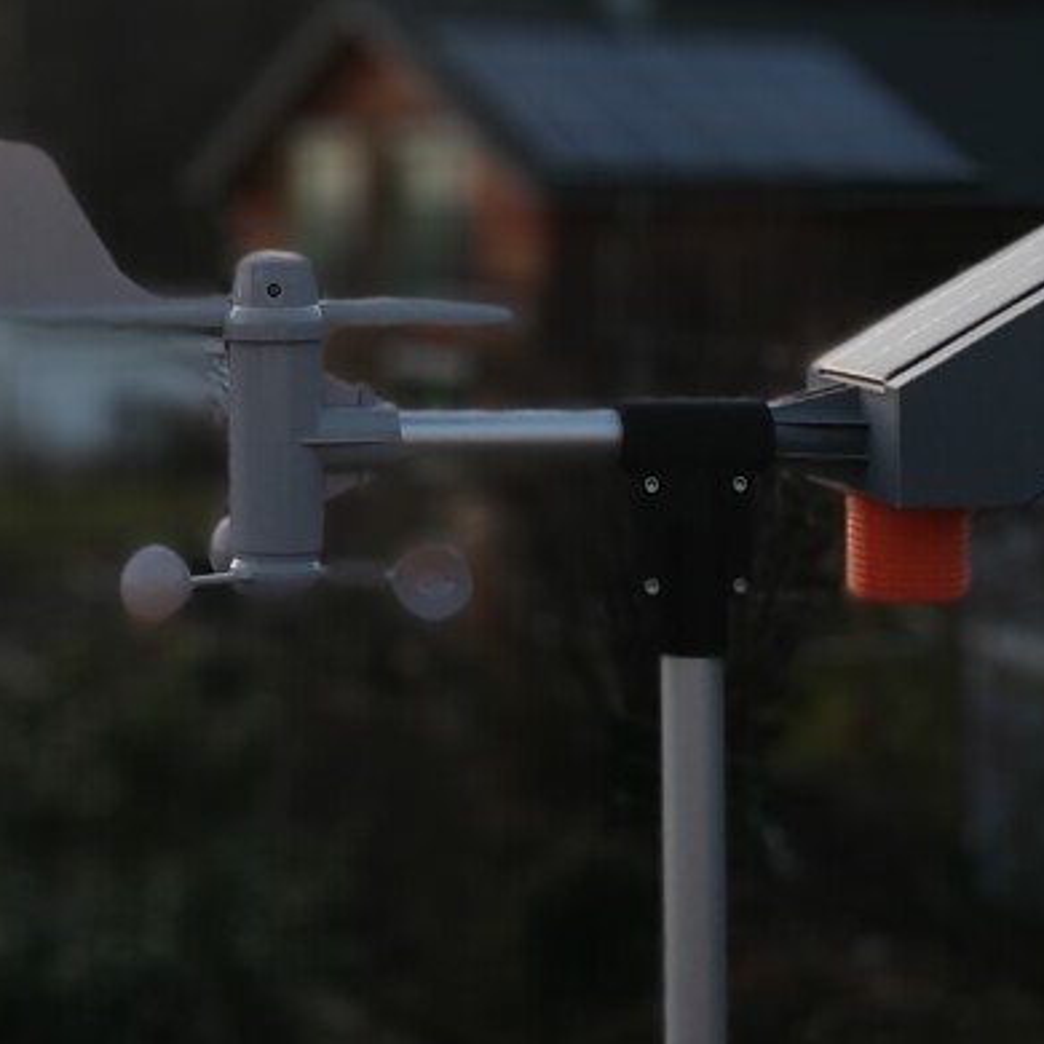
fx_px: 990
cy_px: 533
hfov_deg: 55.3
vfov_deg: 55.6
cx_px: 614
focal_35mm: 29
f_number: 1.9
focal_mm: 3.94
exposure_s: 1/50
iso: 100
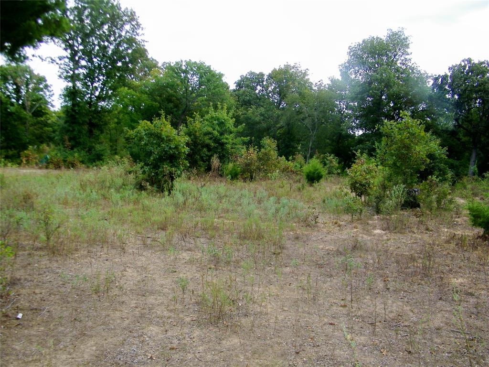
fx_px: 396
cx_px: 244
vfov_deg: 49.7
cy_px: 184
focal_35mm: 28
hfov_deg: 63.4
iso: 80
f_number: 3.5
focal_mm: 5
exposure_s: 1/250
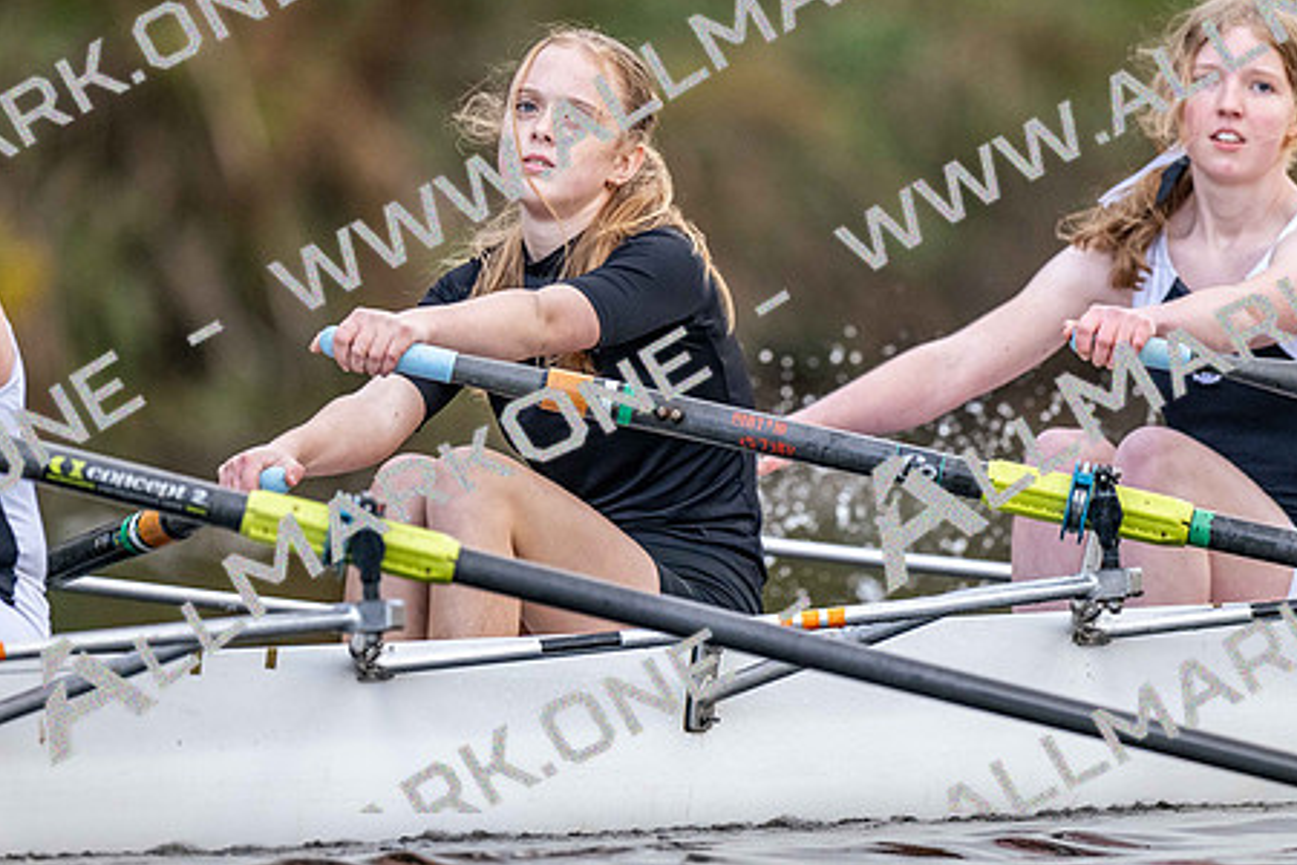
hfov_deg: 2.7
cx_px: 625
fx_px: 27847
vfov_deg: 1.8
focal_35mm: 773
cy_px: 319
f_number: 4
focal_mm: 600
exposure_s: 1/2500
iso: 2800
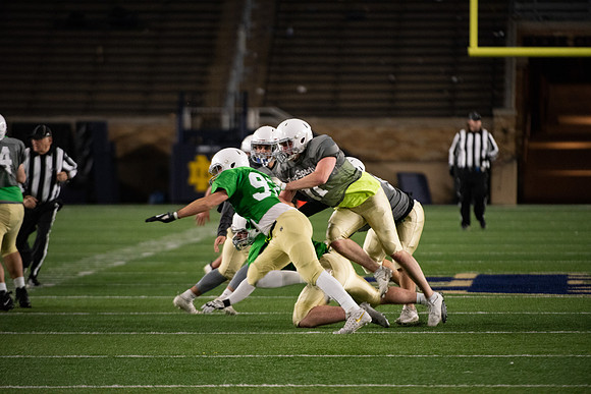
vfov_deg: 3.8
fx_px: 5911
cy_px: 197
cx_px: 296
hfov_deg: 5.7
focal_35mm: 360
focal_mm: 360
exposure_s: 1/500
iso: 4500
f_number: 4.5
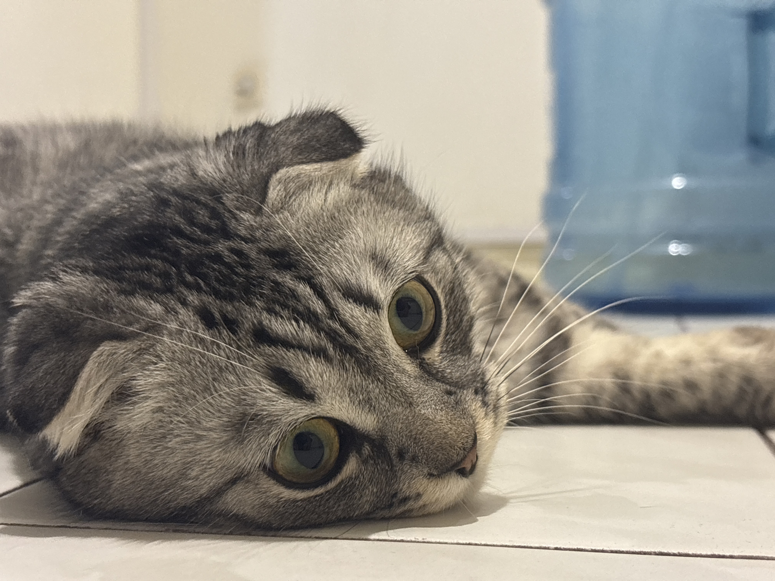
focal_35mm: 52
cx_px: 388
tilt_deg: -0.8
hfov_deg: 36.8
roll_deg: +0.3
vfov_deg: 28.0
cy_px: 290
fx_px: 1164
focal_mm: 5.96
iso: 200
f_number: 1.6
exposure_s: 1/33
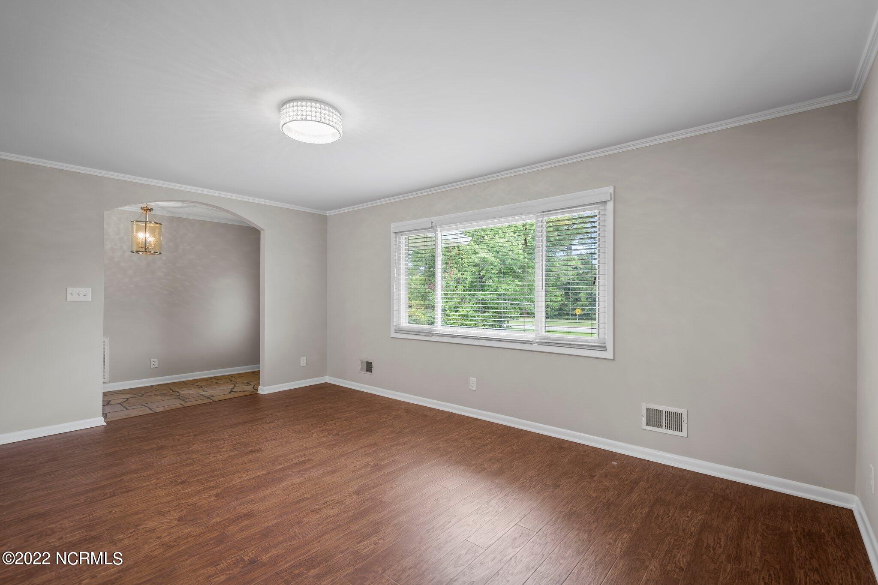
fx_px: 390
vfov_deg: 73.7
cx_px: 439
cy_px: 292
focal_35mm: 16
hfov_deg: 96.7
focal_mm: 16
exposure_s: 1/2.5
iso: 100
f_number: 4
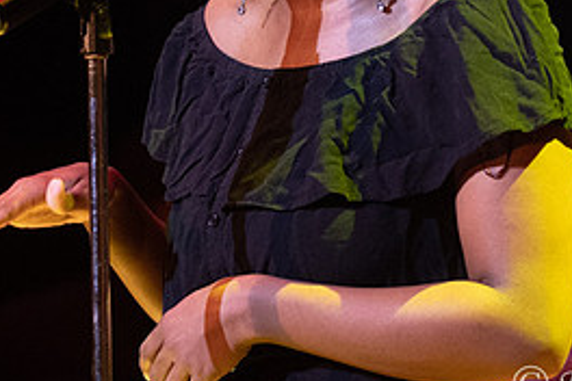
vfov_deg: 4.6
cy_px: 14
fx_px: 4719
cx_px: 256
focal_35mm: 297
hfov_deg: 6.9
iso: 3200
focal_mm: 90
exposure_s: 1/200
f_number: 2.8
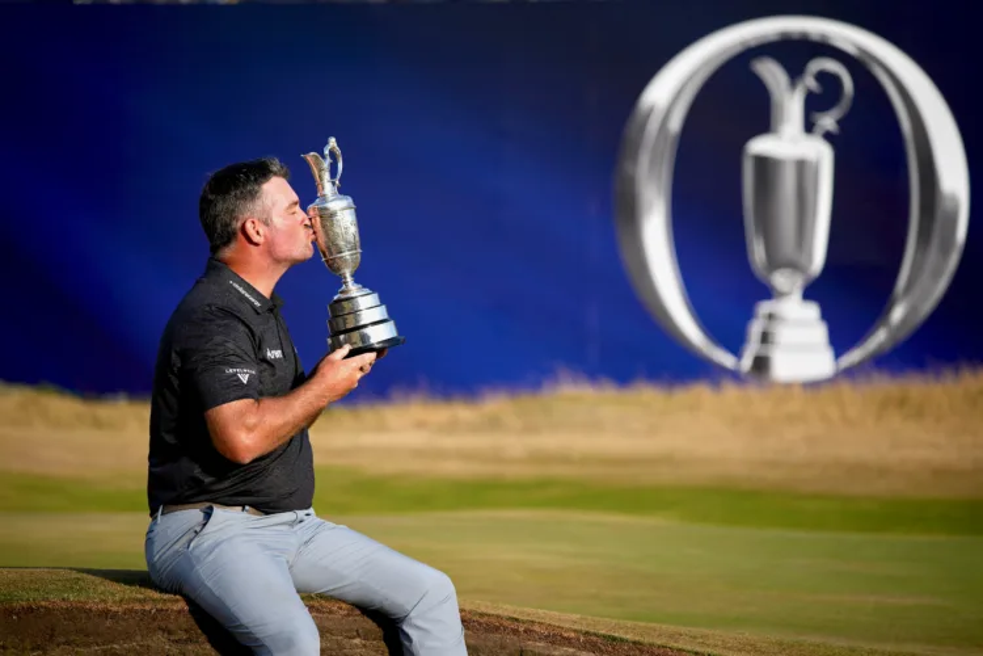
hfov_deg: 12.3
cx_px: 492
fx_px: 4560
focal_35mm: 167
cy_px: 328
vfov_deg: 8.2
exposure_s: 1/1000
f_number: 4
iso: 100
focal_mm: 167
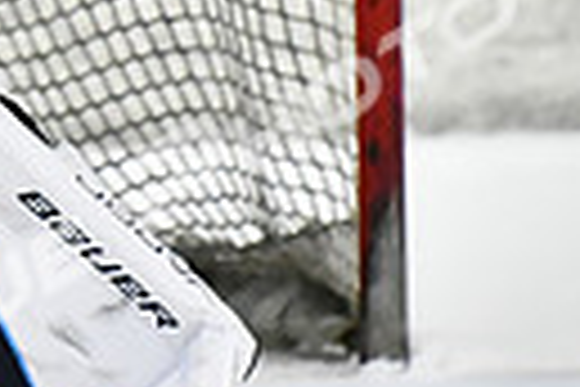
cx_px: -531
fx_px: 21684
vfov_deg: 1.0
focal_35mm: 1346
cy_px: -151
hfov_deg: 1.5
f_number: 2.8
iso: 6400
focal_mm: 200
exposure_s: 1/2000
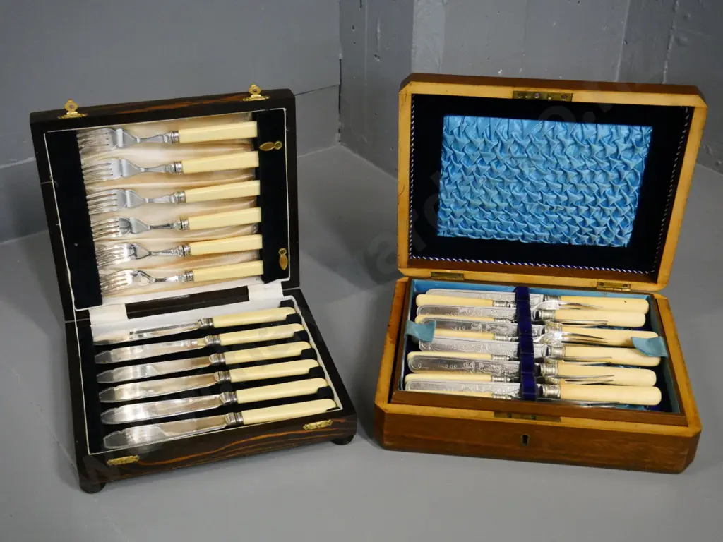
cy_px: 271
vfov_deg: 32.9
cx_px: 362
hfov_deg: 42.9
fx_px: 919
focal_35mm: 44
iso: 3200
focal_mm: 22
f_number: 5
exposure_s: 1/125
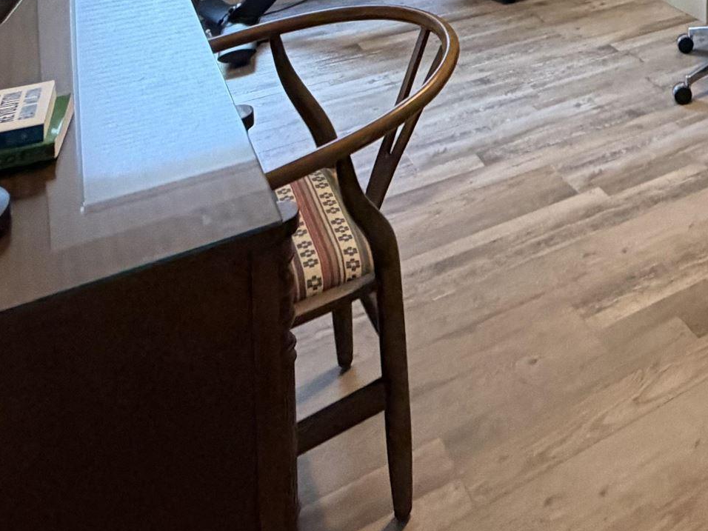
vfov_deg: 24.9
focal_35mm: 45
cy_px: -261
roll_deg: -1.2
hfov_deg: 36.4
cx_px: 757
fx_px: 920
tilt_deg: -4.4
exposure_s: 1/60
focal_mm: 2.22
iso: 250
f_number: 2.2
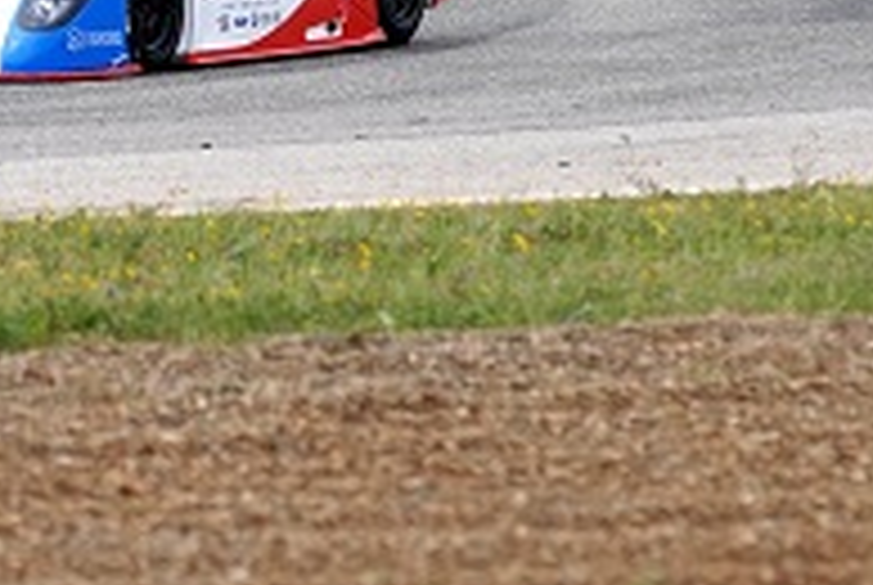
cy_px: 50
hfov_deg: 4.2
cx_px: 40
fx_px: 11926
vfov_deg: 2.8
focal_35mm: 491
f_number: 5
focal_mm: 155
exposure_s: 1/1250
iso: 500
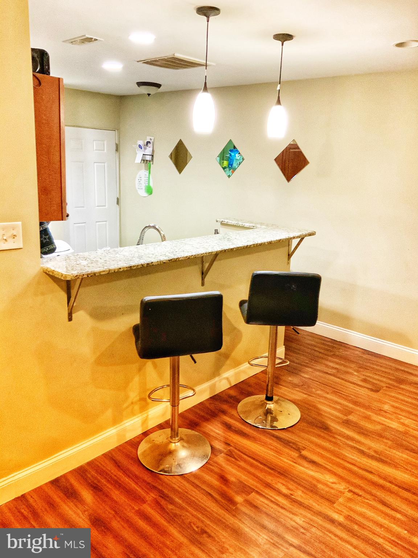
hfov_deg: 48.2
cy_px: 279
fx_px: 467
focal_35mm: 29
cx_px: 209
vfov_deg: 61.7
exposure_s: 1/30
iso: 250
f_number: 1.8
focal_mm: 3
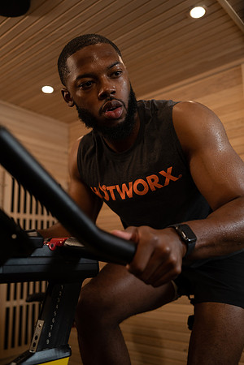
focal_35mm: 35
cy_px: 182
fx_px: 356
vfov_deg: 54.4
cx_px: 122
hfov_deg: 37.9
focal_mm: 35
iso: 400
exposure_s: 1/160
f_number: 2.8
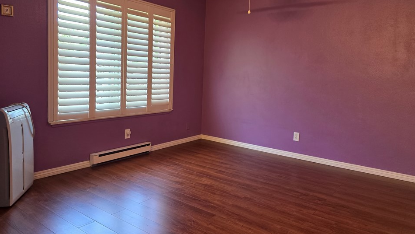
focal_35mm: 27
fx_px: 297
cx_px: 201
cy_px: 94
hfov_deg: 69.8
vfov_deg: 42.7
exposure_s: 1/120
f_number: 1.7
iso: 200
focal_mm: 6.3
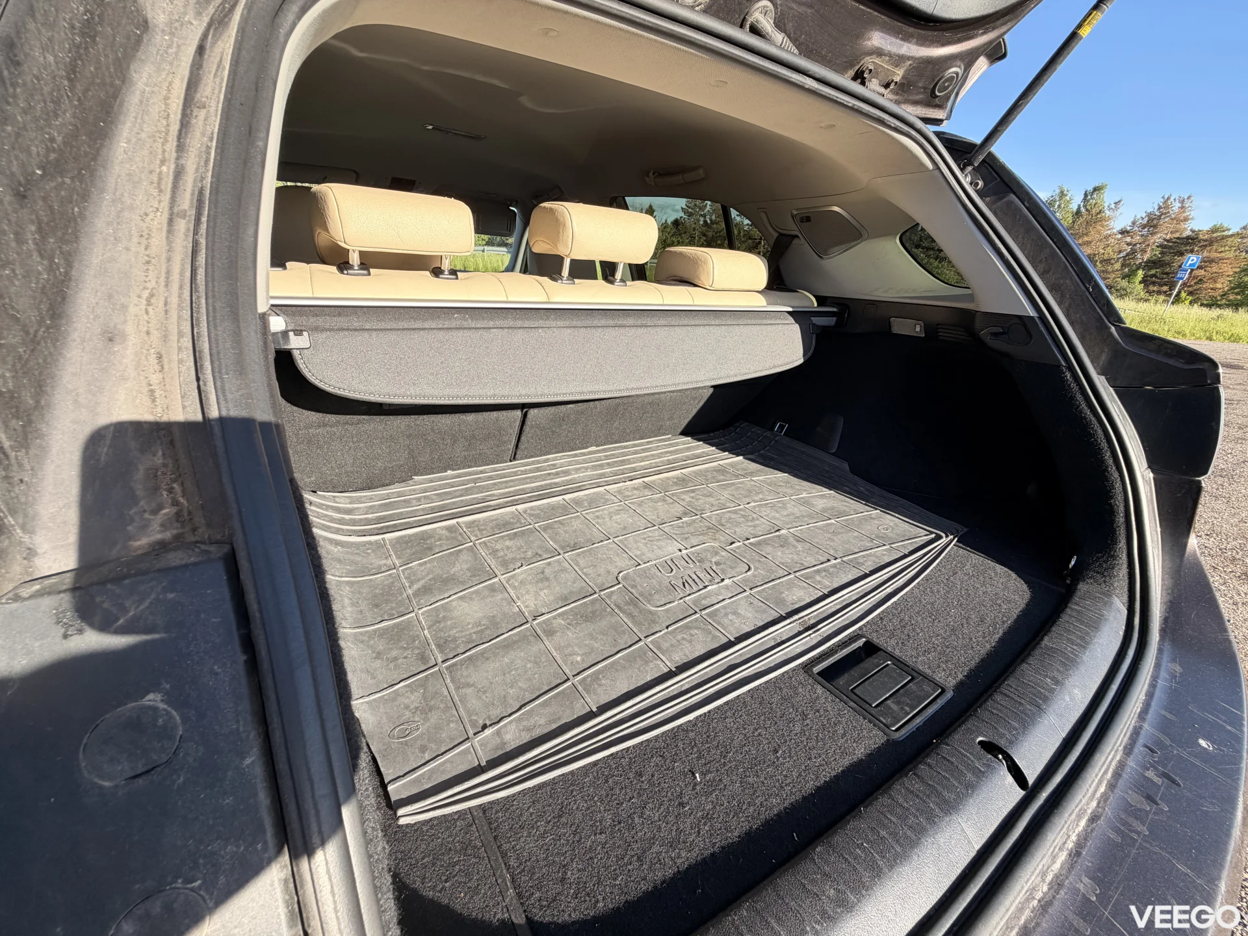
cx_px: 624
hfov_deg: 102.1
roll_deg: -4.4
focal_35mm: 14
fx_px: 505
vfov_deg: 85.7
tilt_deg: -22.0
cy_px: 468
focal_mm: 2.22
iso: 64
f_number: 2.2
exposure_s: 1/445
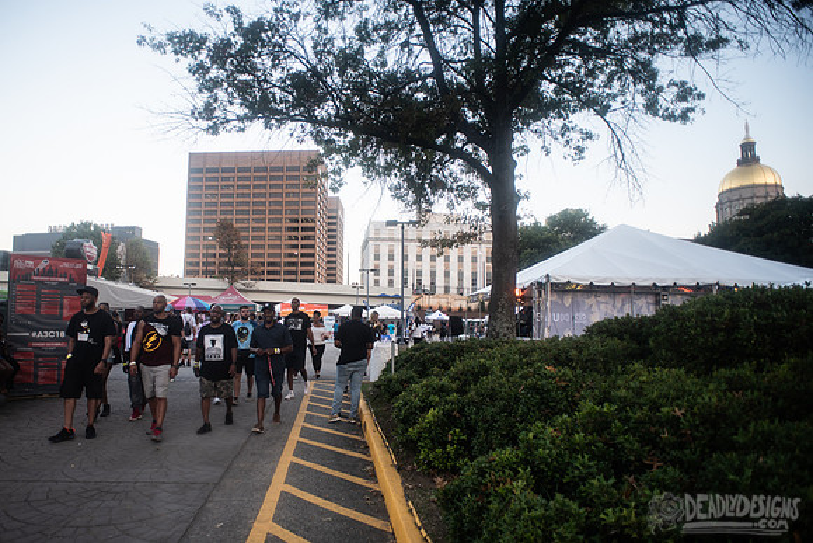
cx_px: 364
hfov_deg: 78.1
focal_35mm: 22
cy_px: 300
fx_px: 499
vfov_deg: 56.9
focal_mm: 20
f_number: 3.5
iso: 250
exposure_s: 1/160
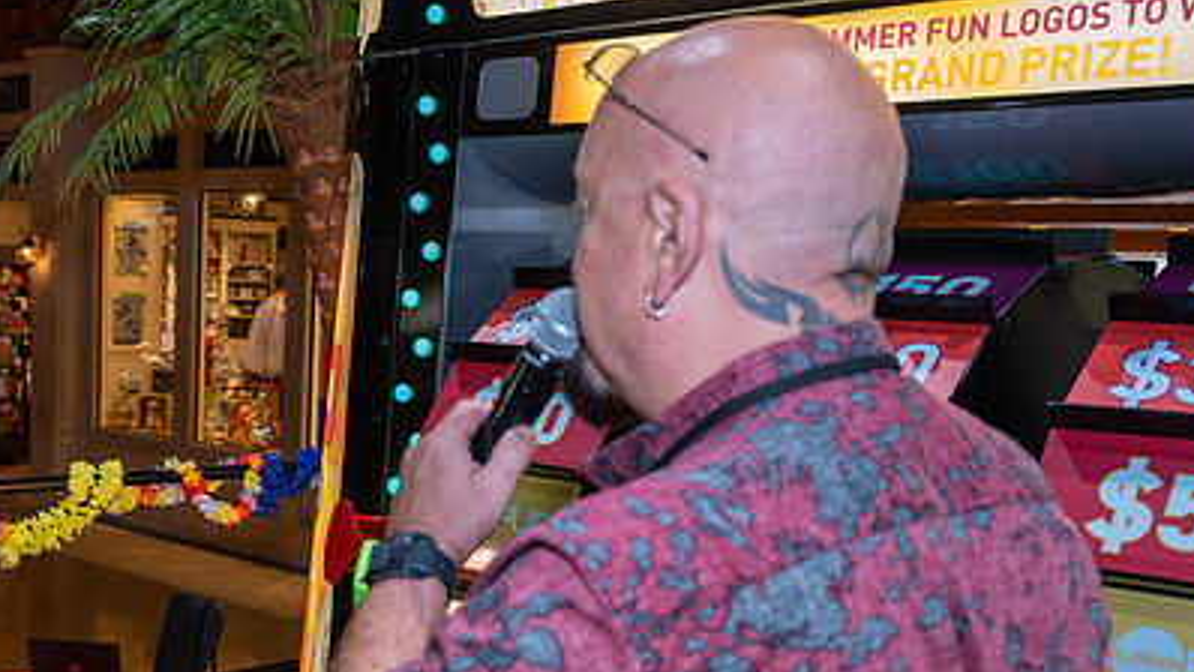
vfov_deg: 24.5
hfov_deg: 42.2
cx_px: 378
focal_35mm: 48
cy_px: 540
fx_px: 1520
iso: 900
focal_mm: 31.5
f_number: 4.8
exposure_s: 1/60
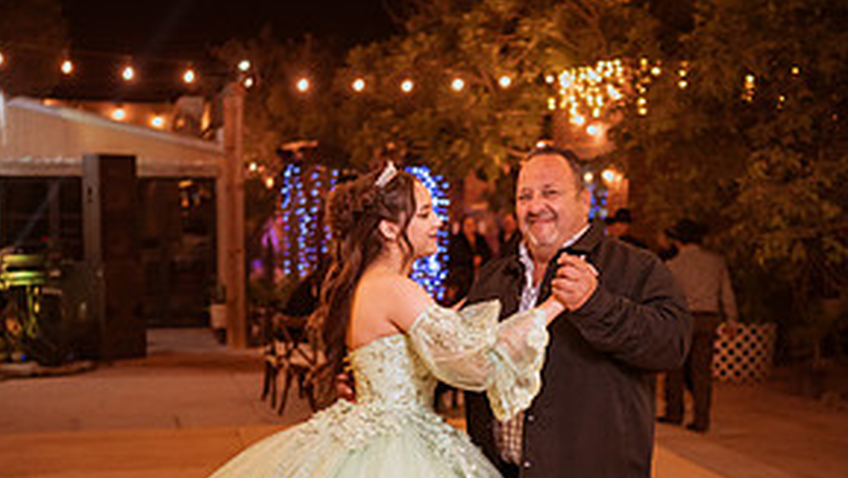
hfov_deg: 36.6
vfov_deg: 20.8
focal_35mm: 57
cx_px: 430
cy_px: 393
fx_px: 1283
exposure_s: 1/400
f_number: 1.8
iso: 4000
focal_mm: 35
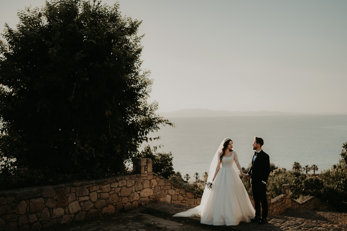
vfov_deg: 36.9
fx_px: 347
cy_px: 116
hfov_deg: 53.1
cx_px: 173
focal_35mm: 36
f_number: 1.8
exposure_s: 1/2000
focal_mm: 35
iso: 100
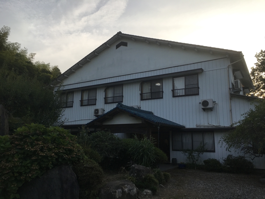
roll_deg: -1.1
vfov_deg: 48.2
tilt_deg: +10.6
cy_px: 100
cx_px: 132
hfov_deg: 61.7
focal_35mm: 29
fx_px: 222
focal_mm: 4.15
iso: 25
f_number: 2.2
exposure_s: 1/646
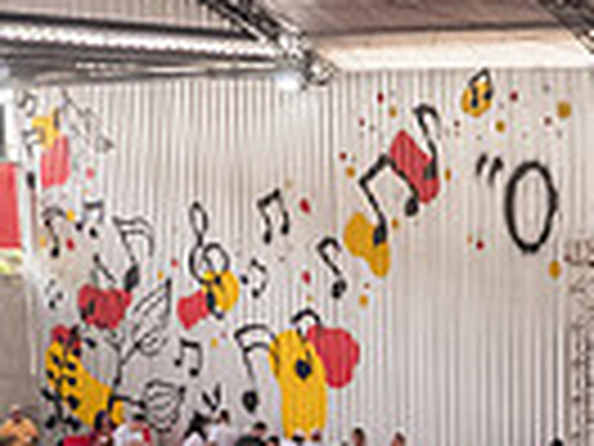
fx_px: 1853
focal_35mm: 108
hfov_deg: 17.7
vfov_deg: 12.9
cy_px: 683
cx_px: 624
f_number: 2.8
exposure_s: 1/250
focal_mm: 16
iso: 800
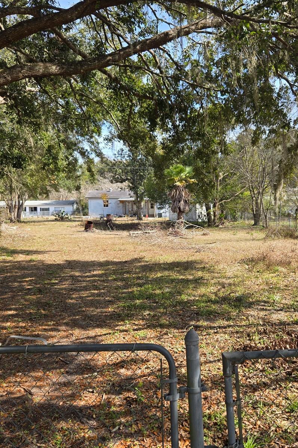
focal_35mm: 32
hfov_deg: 40.7
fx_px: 397
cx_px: 191
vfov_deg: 58.7
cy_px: 224
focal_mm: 5.4
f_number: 1.8
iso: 25
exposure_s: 1/652
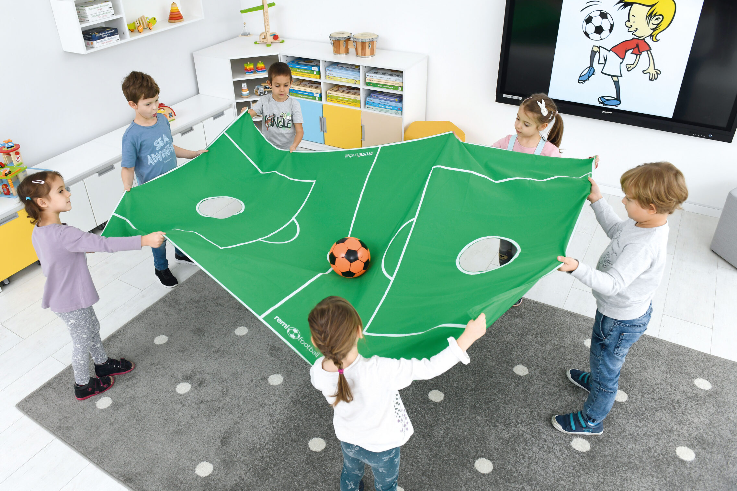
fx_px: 553
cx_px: 329
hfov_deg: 67.2
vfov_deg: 47.8
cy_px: 220
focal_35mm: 27
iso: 400
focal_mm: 24
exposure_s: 1/60
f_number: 5.6
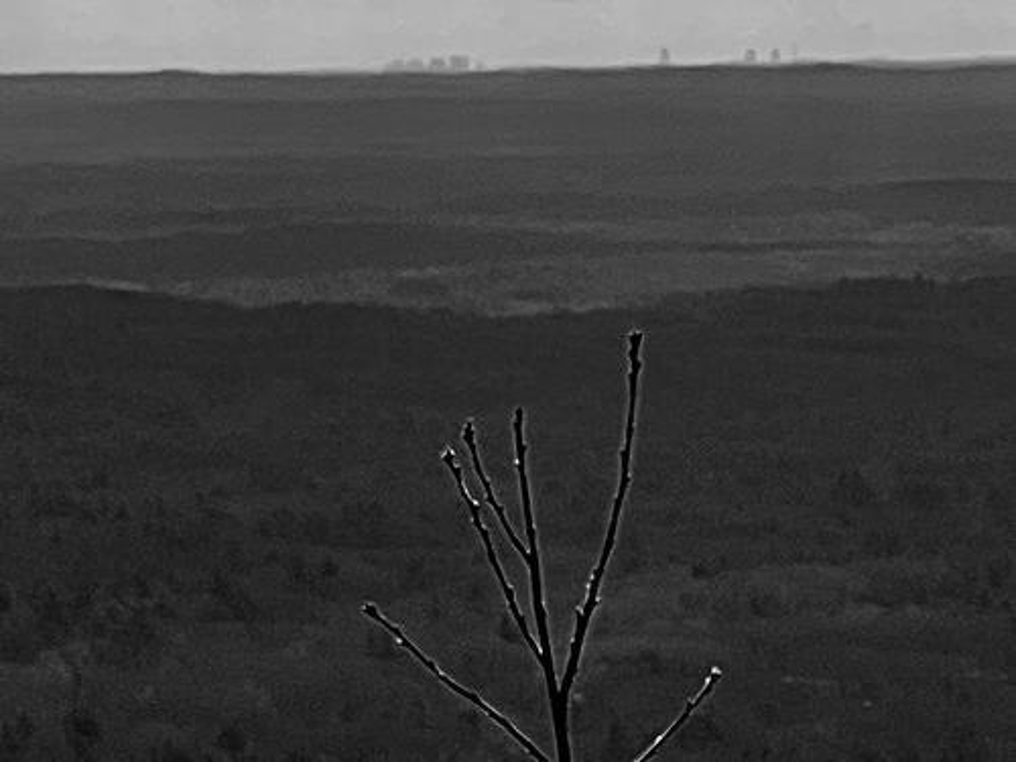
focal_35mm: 77
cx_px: 508
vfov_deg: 19.1
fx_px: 2260
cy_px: 381
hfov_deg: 25.3
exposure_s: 1/1845
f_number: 2.8
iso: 32
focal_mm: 9
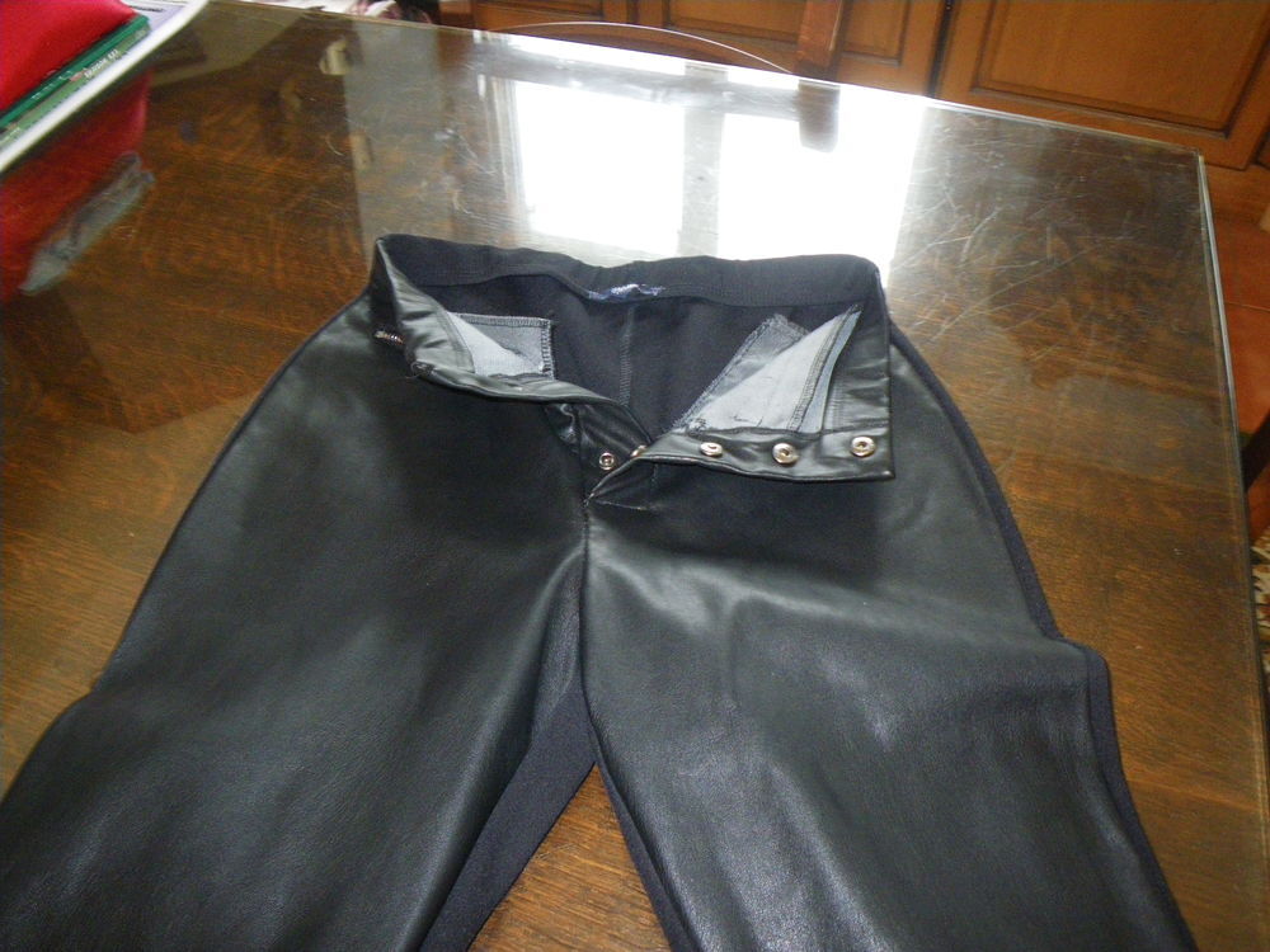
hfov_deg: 63.4
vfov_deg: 49.7
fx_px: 1027
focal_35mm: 28
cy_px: 476
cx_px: 635
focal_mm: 5
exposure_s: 1/25
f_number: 3.5
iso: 400
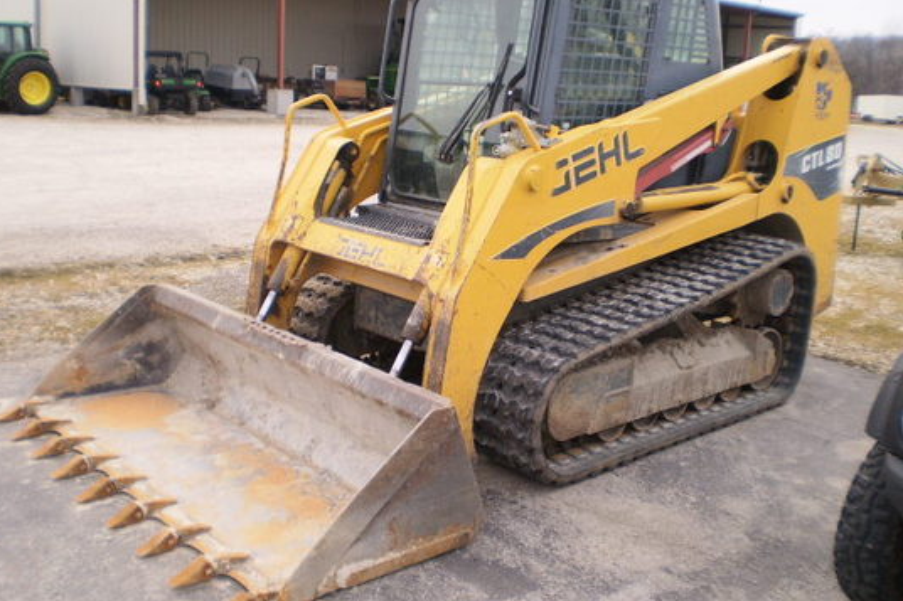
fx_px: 953
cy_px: 286
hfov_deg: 50.7
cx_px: 446
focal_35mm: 38
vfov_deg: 35.0
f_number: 3.1
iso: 64
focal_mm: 6.3
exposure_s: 1/200
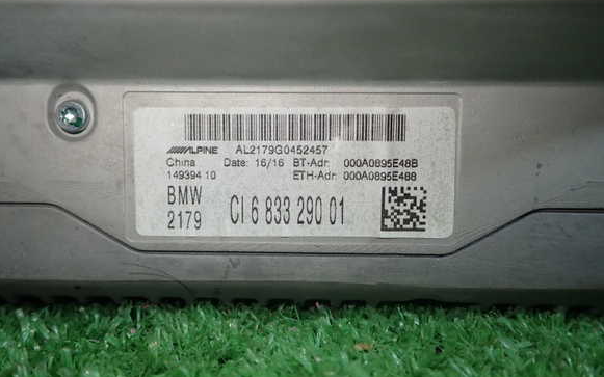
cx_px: 293
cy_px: 177
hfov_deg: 55.3
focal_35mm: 35
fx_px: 576
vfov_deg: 36.3
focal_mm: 5.79
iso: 100
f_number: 2.4
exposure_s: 1/80
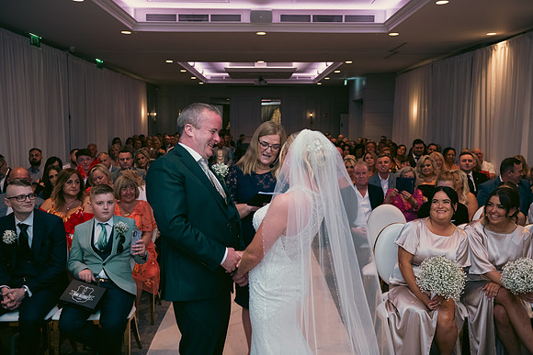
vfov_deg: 38.9
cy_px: 178
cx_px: 266
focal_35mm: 34
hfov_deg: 55.8
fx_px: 503
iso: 800
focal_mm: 34
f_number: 3.5
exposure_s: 1/160
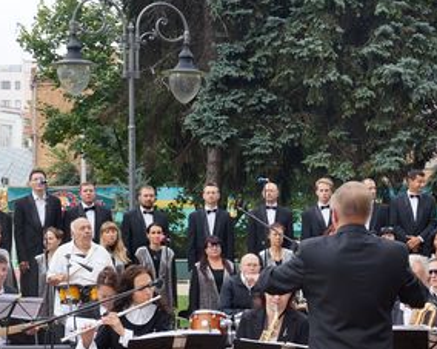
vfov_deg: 15.7
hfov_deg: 19.7
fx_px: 1254
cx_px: 275
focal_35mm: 97
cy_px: 299
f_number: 5
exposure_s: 1/80
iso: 100
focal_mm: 28
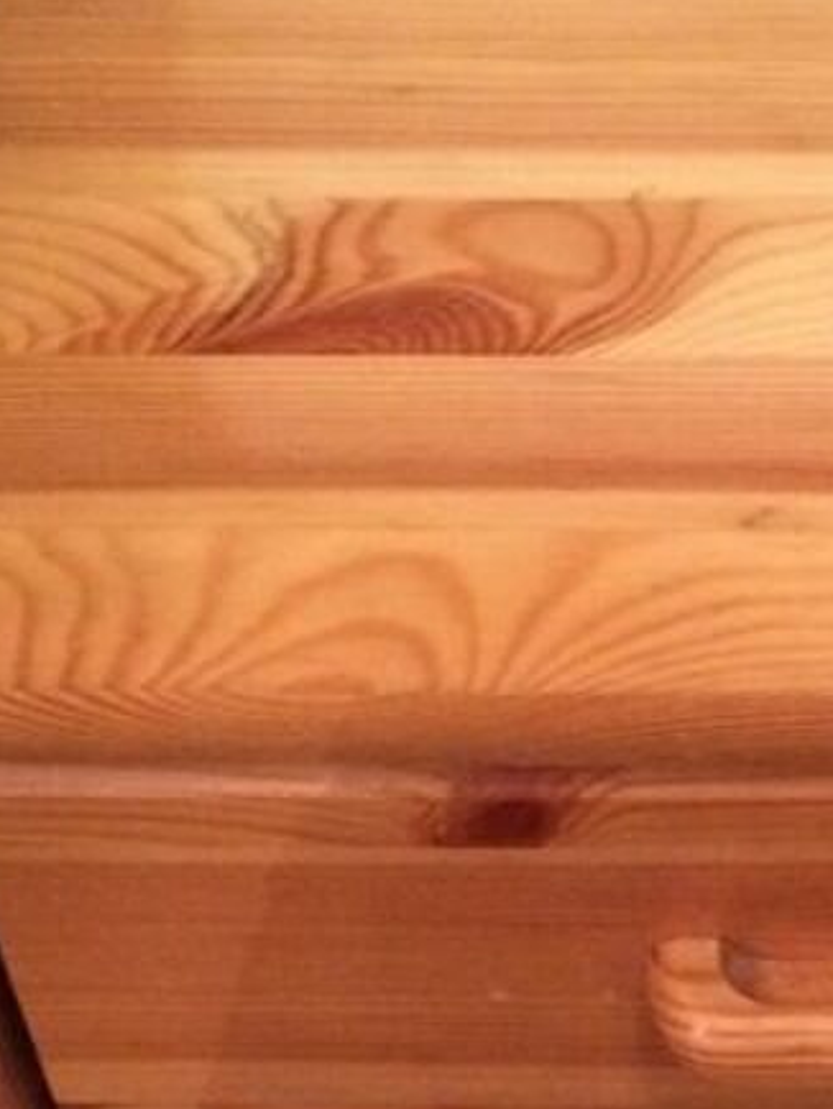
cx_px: 764
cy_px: 1029
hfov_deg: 16.4
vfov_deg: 21.4
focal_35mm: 89
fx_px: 2853
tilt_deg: -52.9
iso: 400
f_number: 2.2
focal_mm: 4.15
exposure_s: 1/17
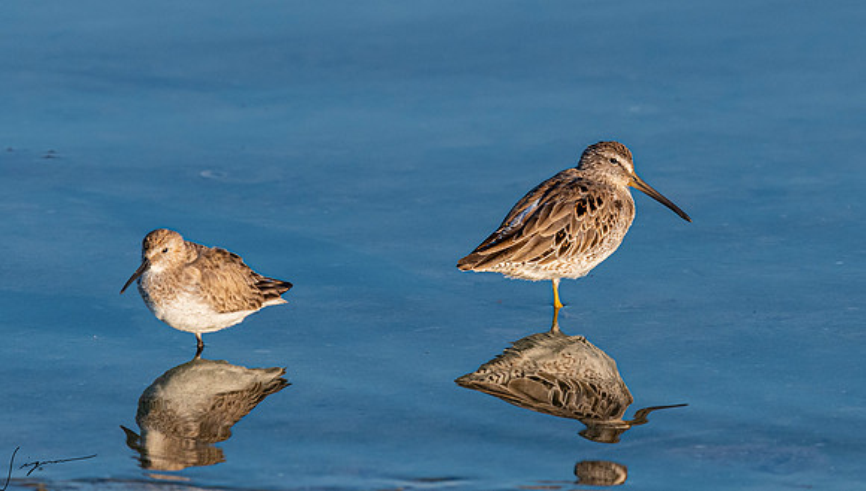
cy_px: 84
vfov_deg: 1.8
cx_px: 488
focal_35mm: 675
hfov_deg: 3.2
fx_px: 15528
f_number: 5.6
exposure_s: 1/2000
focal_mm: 300
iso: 500
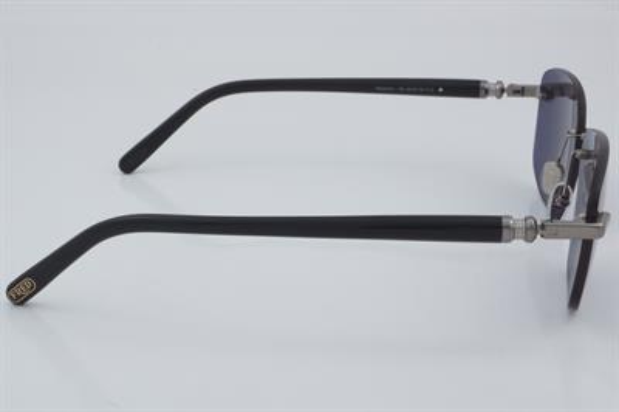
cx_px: 310
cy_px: 206
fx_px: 1288
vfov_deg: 18.2
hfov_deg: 27.0
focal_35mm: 75
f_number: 32
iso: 100
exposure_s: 1/3
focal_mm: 50
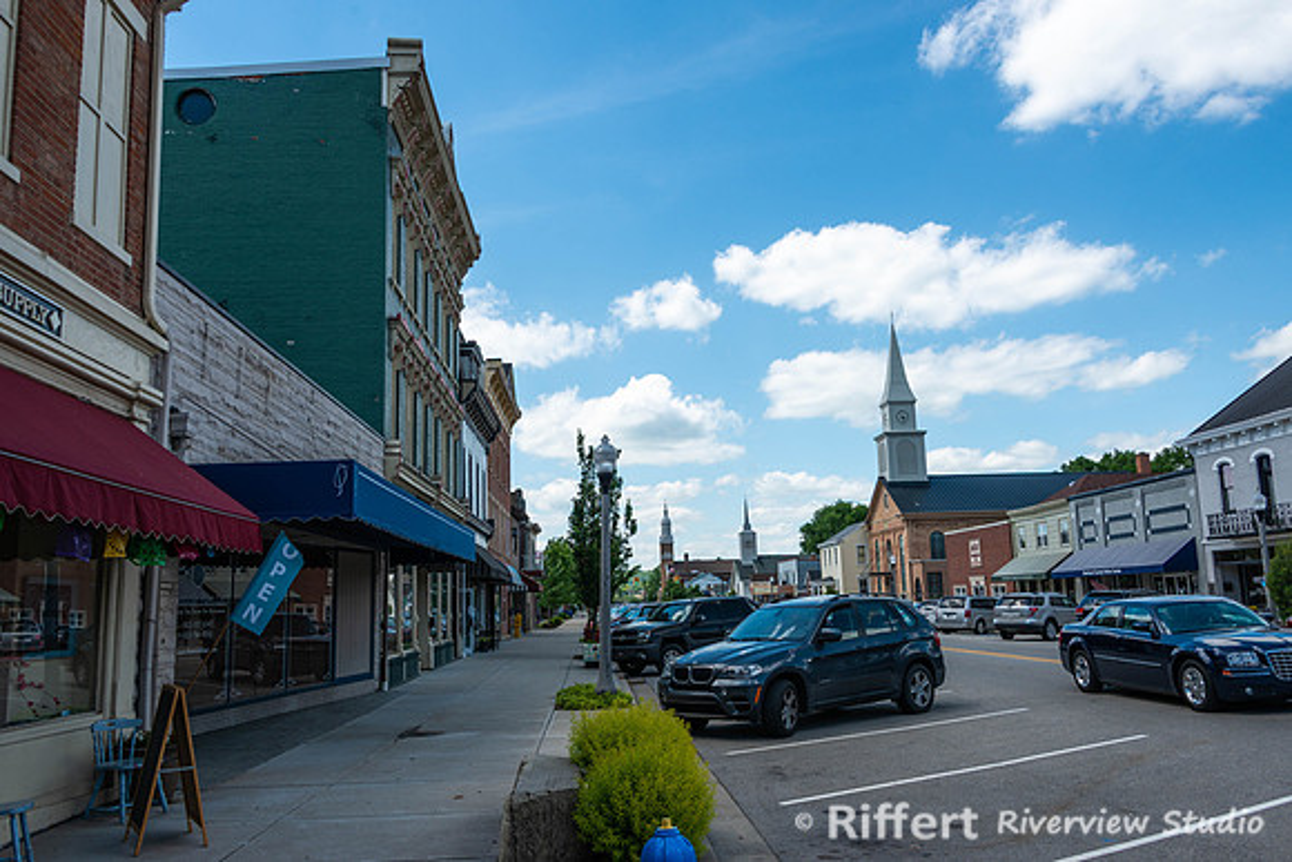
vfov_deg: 44.8
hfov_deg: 63.5
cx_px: 646
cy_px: 431
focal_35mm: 29
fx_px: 1045
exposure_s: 1/250
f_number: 9
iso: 100
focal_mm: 28
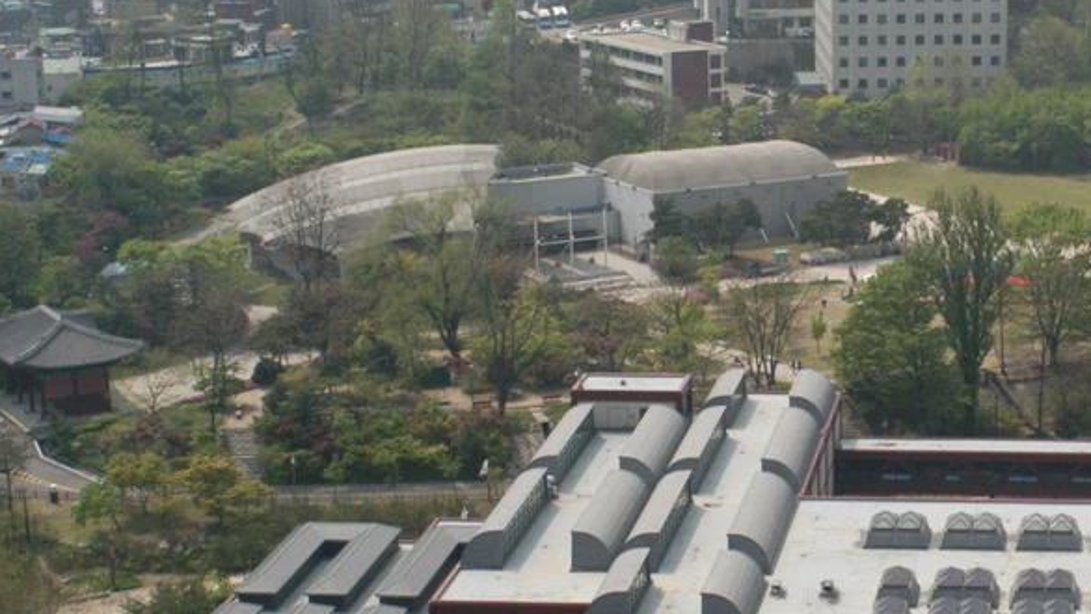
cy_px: 377
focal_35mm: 90
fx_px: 2604
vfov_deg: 13.4
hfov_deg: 22.9
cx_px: 1024
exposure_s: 1/500
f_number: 11
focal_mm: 28
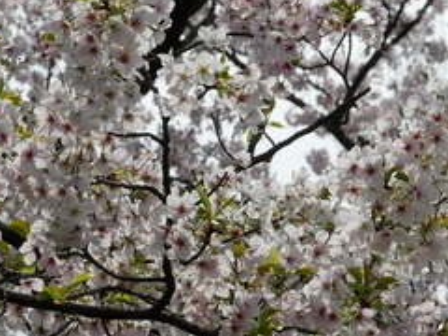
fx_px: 3883
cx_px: 355
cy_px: 262
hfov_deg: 6.6
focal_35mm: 300
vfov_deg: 5.0
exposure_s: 1/640
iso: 200
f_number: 10
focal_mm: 60
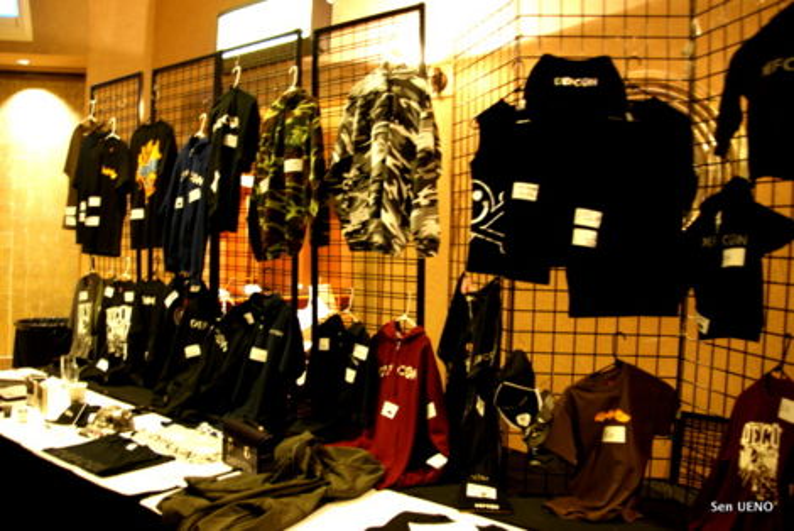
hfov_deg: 67.3
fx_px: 596
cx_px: 397
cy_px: 266
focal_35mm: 27
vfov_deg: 48.0
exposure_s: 1/4
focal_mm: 18
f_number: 3.5
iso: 400
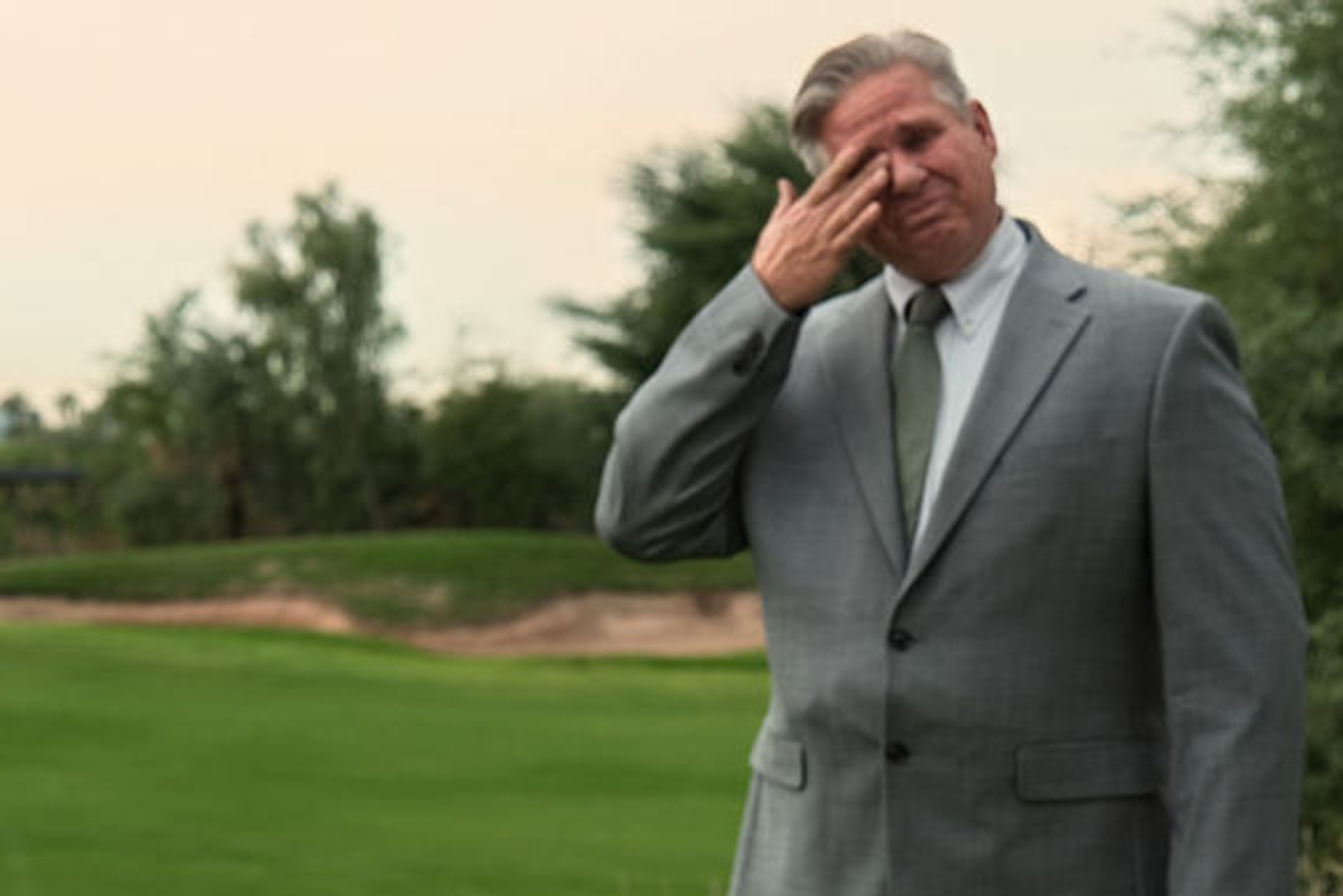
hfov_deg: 13.8
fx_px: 5485
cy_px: 760
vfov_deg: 9.3
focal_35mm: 147
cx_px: 175
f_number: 5.6
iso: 80
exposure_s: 1/80
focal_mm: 53
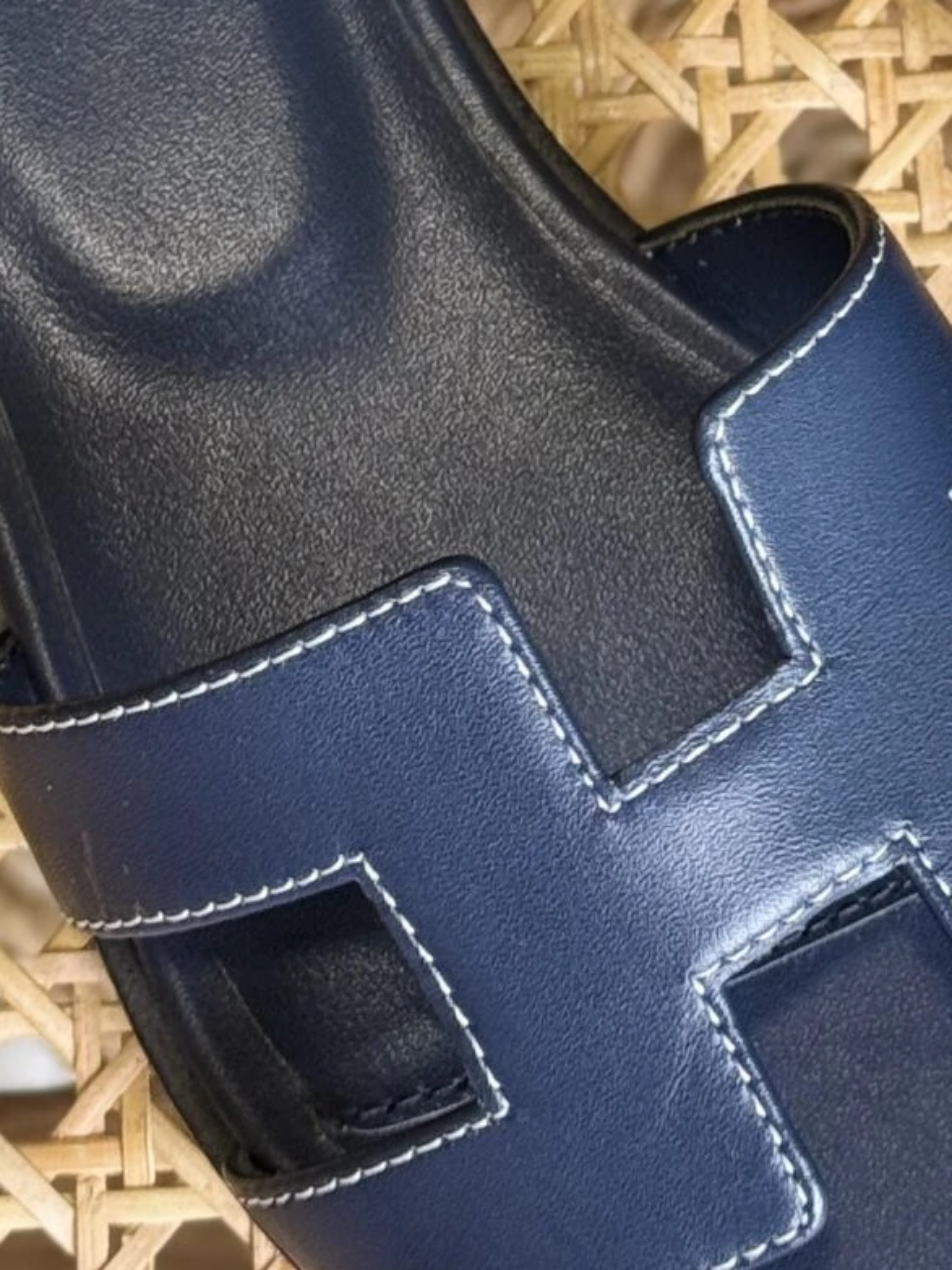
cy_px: -182
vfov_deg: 12.3
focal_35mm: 157
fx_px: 5759
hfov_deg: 9.4
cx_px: 874
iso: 100
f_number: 1.78
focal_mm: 6.76
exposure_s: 1/86
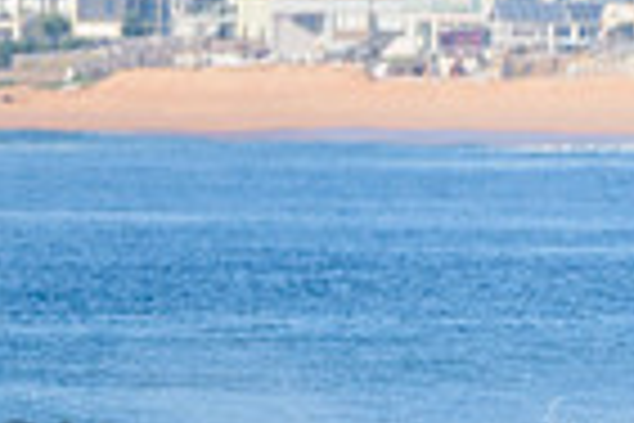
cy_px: 403
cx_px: -360
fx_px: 36206
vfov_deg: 0.7
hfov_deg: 1.0
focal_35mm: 2056
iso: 220
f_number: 5.6
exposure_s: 1/2000
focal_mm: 500
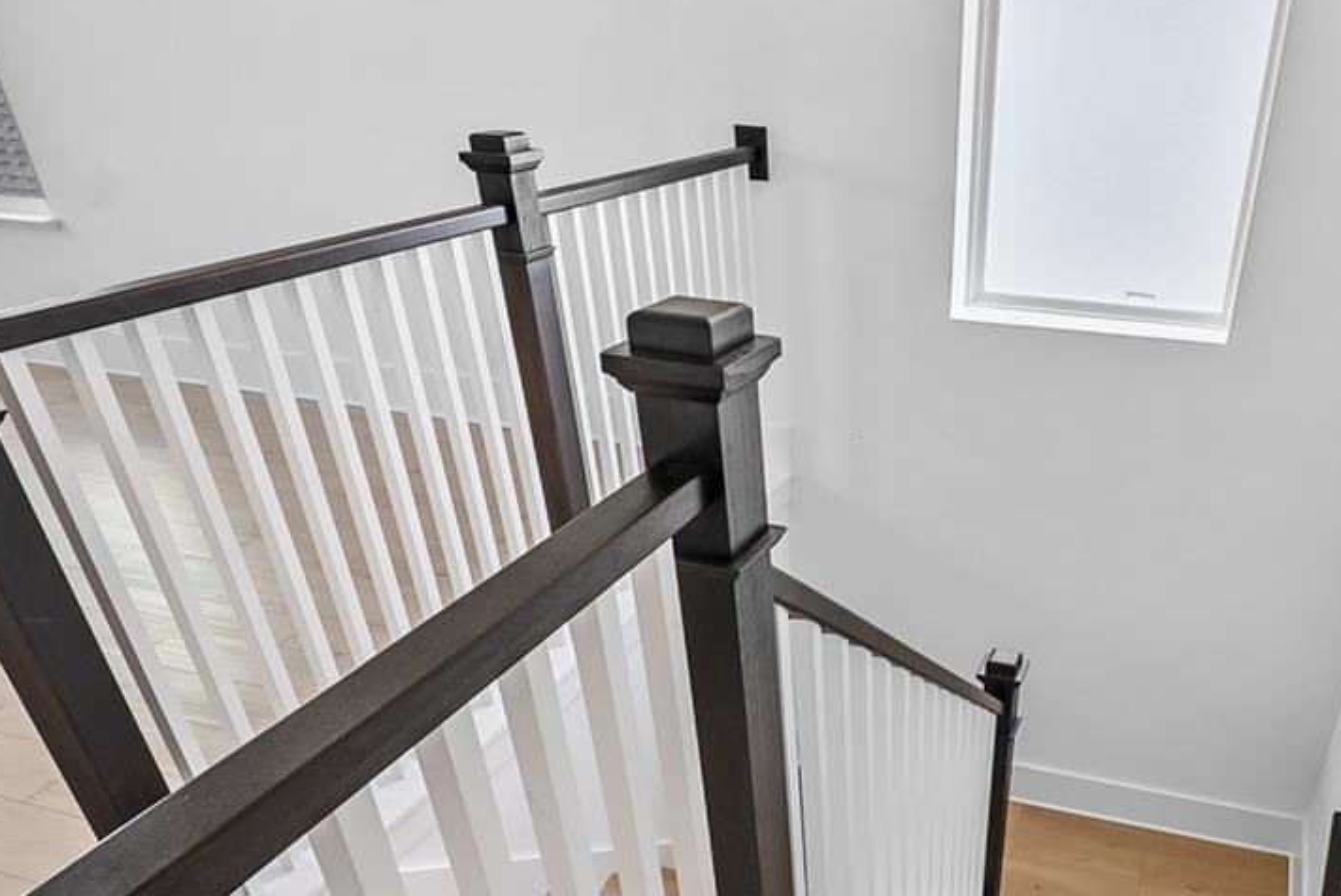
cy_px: 756
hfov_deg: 65.1
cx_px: 924
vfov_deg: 44.8
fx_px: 1006
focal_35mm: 27
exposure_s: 1/6
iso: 320
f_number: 6.3
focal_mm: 12
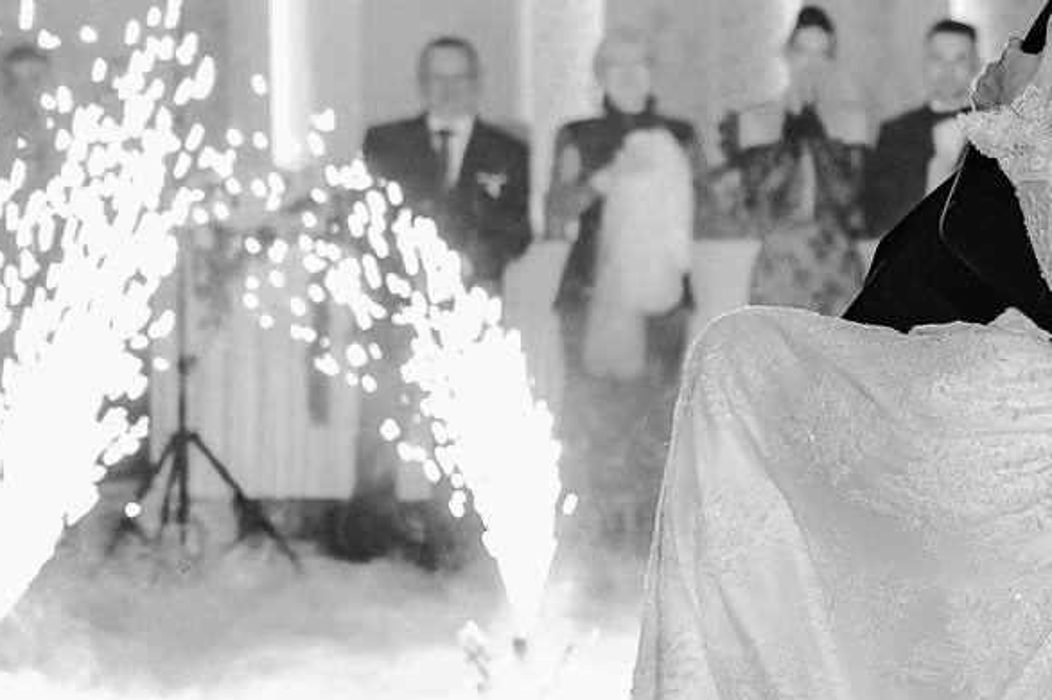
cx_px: 1095
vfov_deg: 9.0
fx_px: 4468
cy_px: 297
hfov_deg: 13.2
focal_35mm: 153
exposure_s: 1/200
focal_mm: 35
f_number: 2
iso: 800
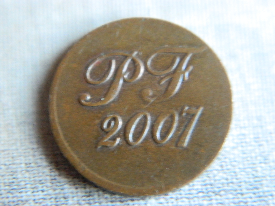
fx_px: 818
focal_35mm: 103
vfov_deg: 14.4
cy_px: 103
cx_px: 138
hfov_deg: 19.1
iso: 800
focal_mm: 18.6
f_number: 4.5
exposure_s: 1/6
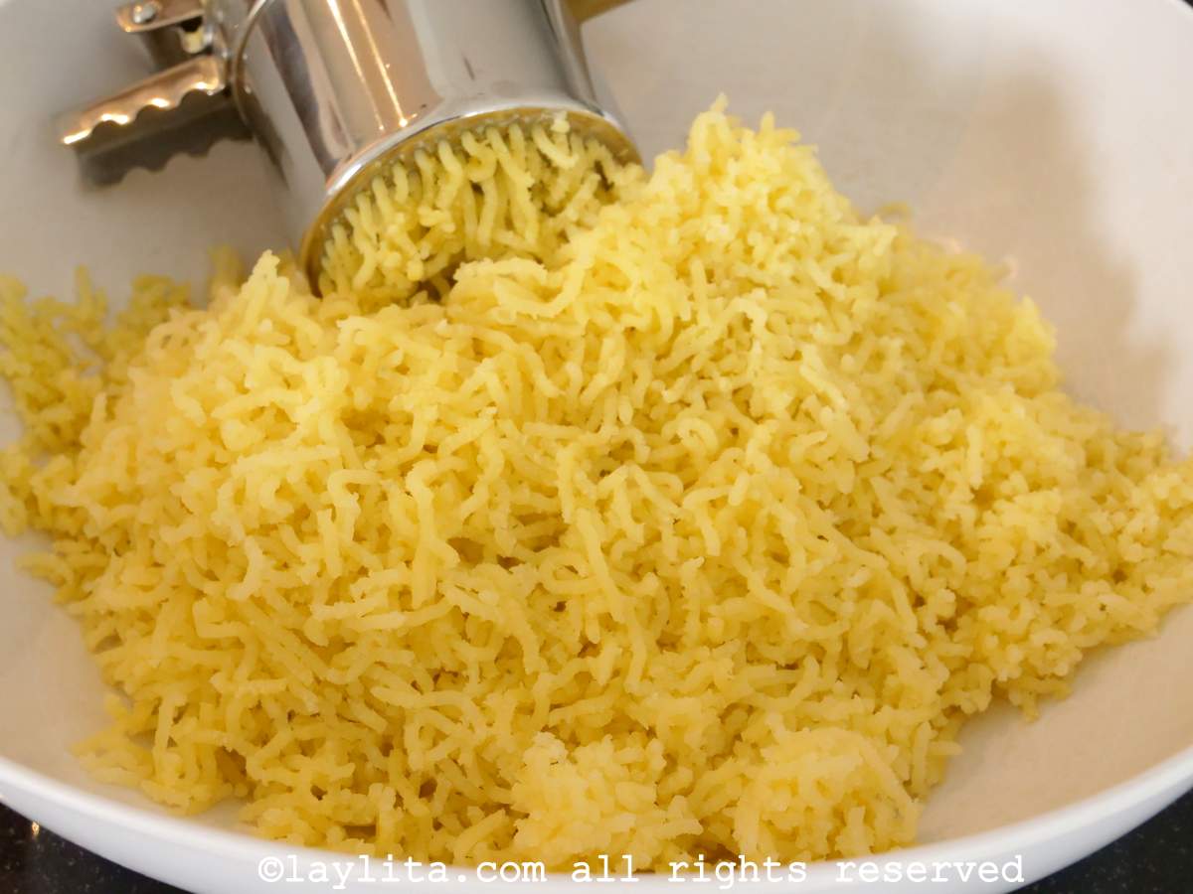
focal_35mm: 46
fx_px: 1585
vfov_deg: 31.5
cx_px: 596
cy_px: 447
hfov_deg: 41.2
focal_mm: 23
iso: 3200
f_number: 6.3
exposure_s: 1/60
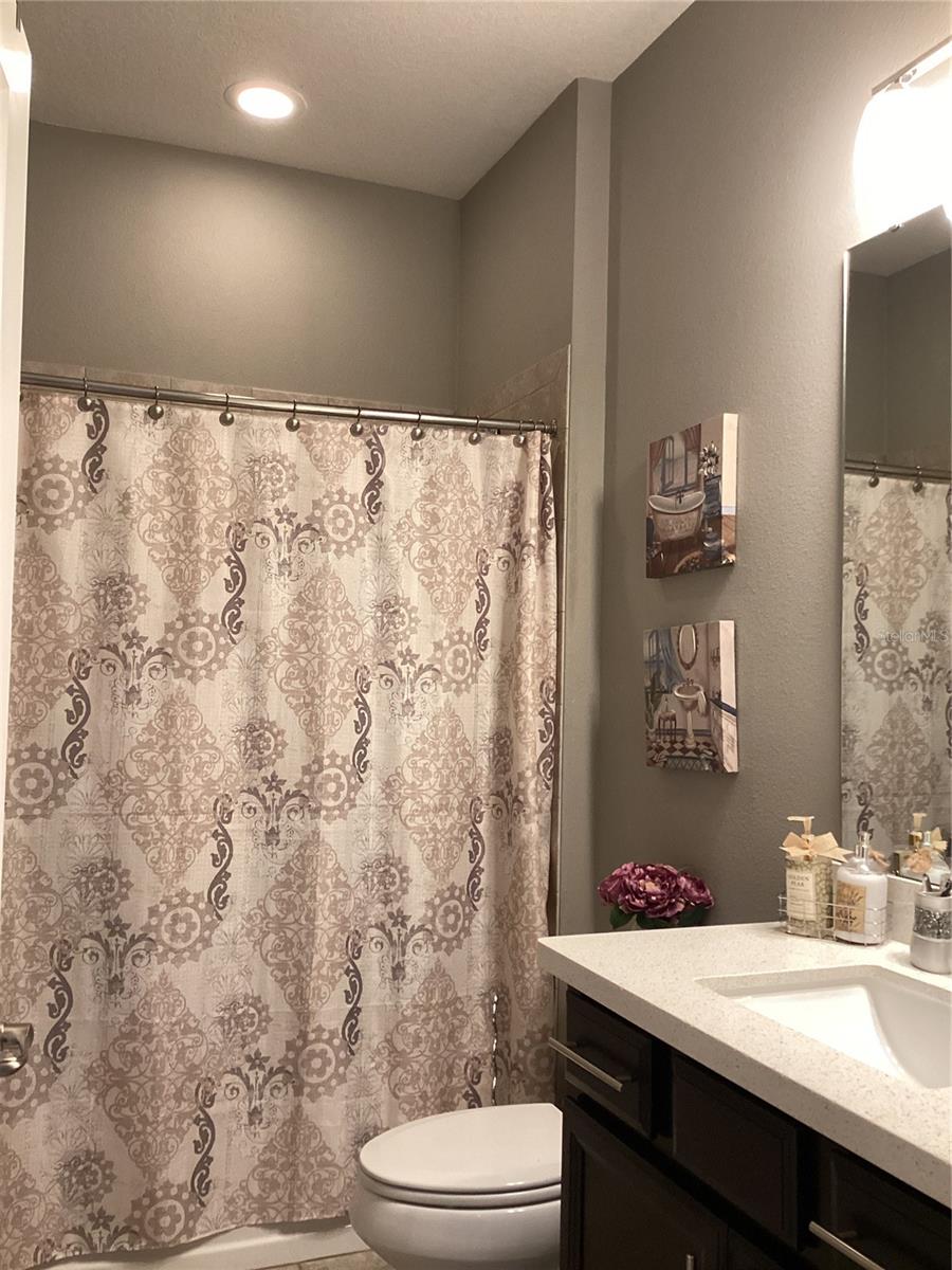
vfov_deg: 58.4
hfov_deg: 45.4
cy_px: 635
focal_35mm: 31
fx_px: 1137
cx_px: 476
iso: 200
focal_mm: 3.3
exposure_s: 1/60
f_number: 2.4
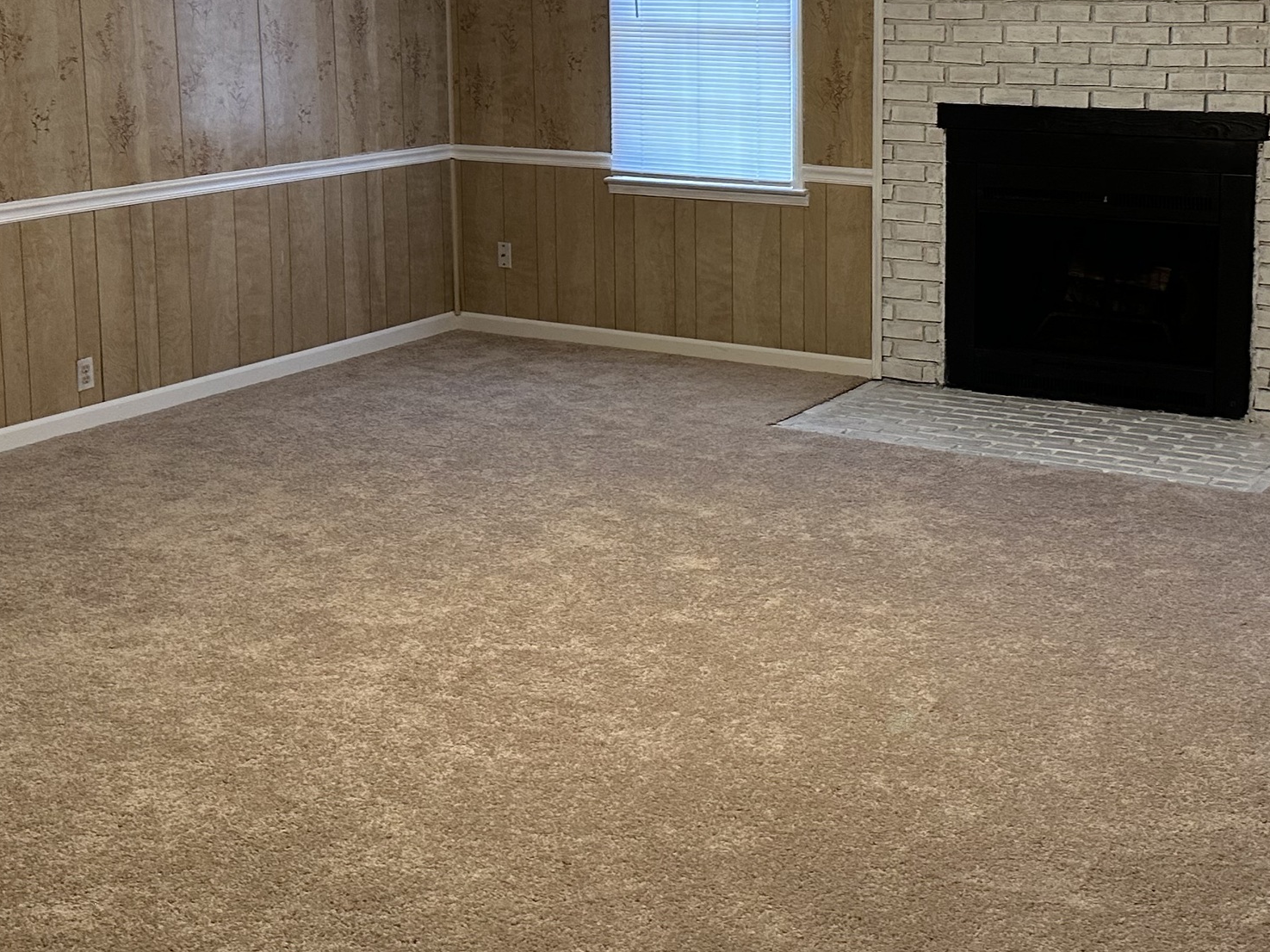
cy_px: 225
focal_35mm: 50
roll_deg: -0.1
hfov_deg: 38.0
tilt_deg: -8.5
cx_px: 780
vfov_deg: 28.6
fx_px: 1834
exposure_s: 1/60
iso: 320
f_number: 1.78
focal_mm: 6.86
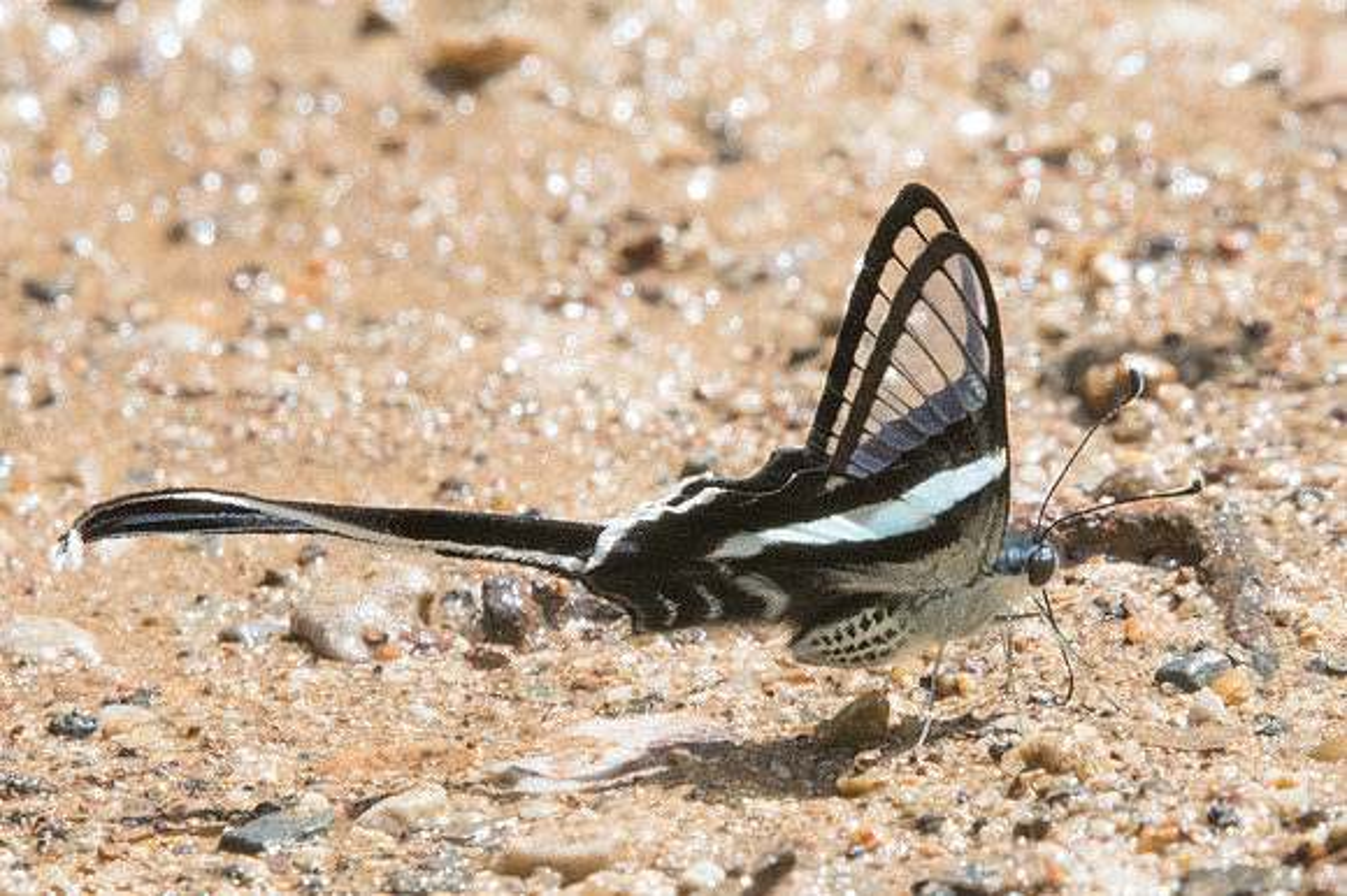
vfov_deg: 1.5
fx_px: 35032
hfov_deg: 2.2
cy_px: 442
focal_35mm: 937
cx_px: 867
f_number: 18
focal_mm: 400
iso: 1600
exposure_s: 1/400
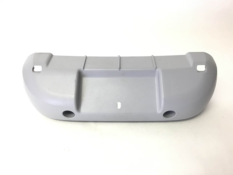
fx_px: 209
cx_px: 116
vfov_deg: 45.4
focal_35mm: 31
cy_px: 88
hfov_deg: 58.4
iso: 32
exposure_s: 1/30
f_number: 2.4
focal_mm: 3.3
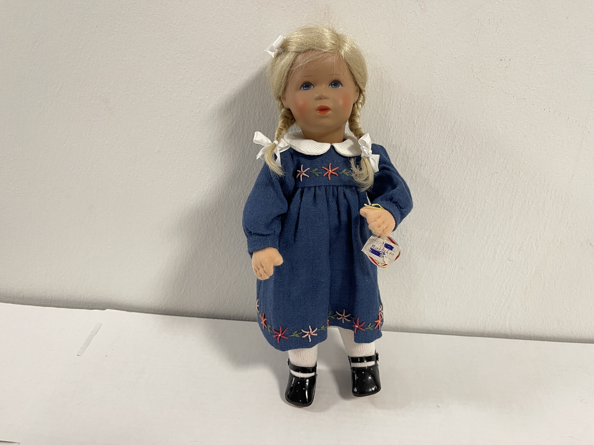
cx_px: 297
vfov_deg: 54.9
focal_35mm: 25
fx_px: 429
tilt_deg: -21.8
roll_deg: -3.4
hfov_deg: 69.4
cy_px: 222
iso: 125
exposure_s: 1/50
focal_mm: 5.1
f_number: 1.6
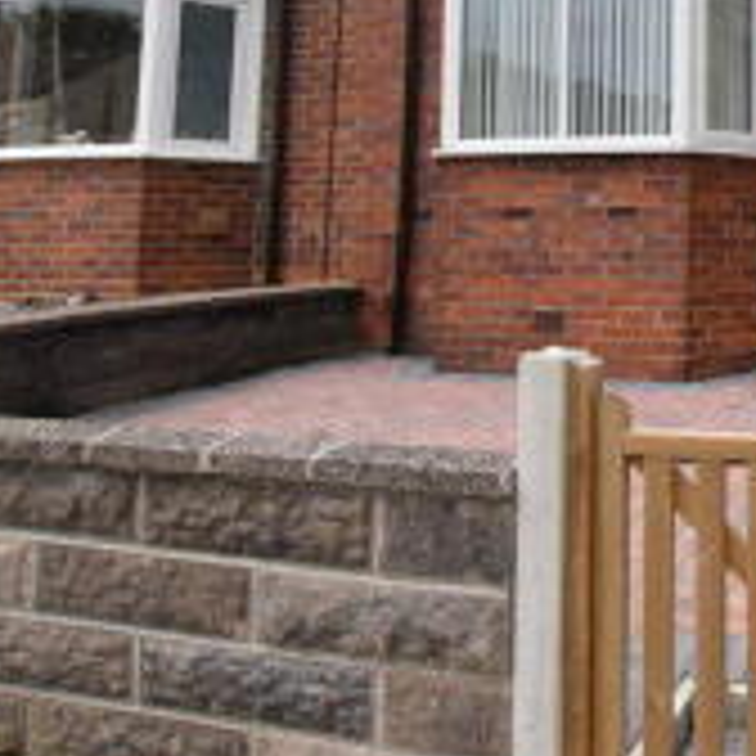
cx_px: 814
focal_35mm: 36
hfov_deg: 38.7
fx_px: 890
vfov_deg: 43.3
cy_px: 124
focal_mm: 10
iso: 720
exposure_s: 1/500
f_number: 8
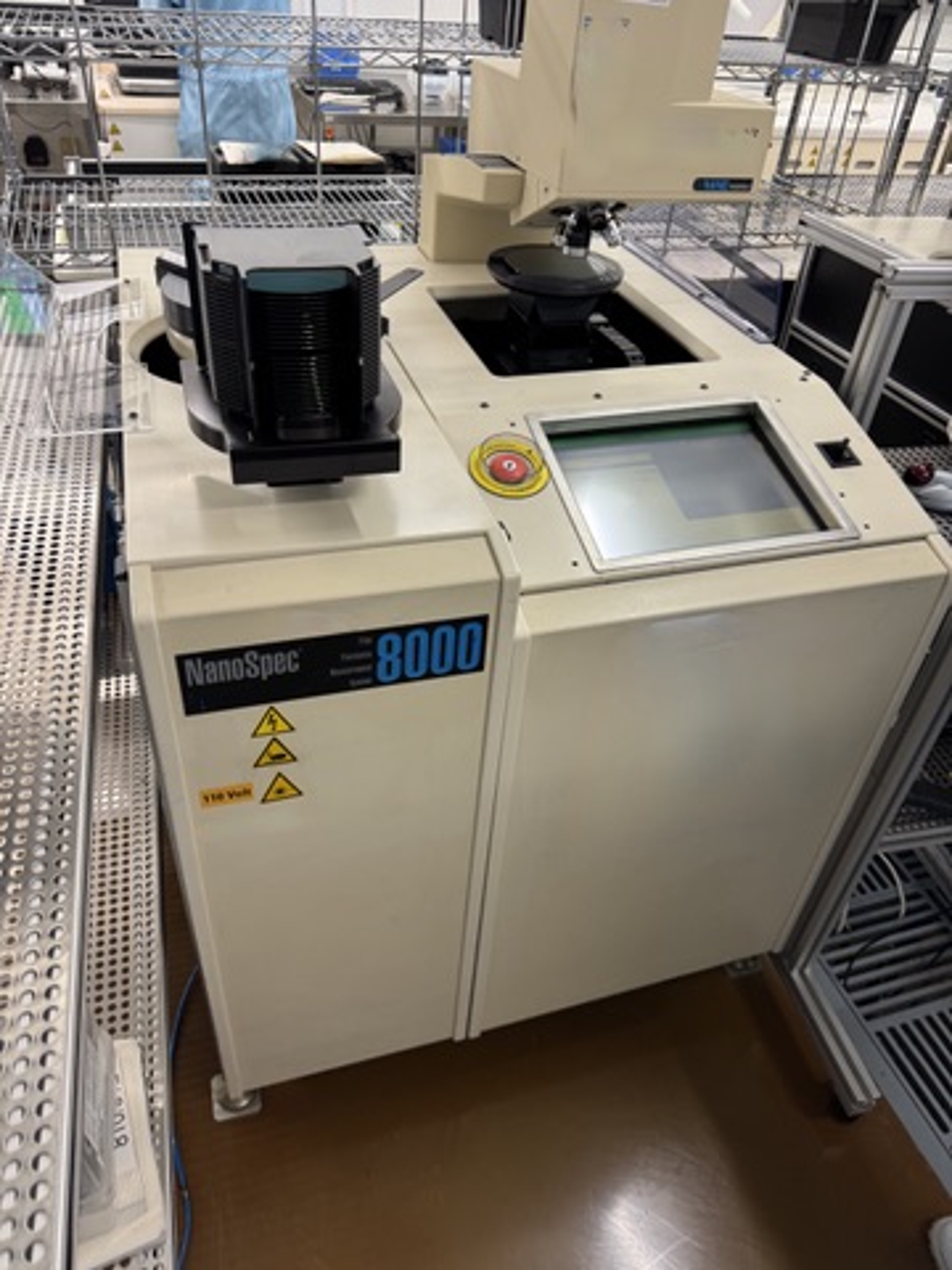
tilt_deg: -39.3
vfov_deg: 71.6
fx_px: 880
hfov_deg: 56.8
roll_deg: -4.9
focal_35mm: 24
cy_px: 635
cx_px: 476
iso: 125
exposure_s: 1/50
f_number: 1.78
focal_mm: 6.76
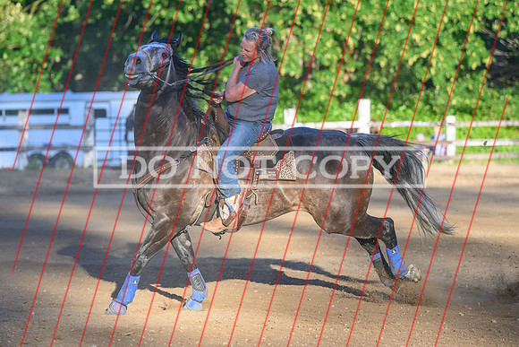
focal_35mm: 162
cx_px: 225
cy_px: 154
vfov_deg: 8.5
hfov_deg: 12.7
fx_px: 2340
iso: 500
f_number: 2.8
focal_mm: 110
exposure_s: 1/2500
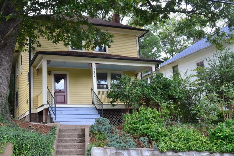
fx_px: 266
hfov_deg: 47.1
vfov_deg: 32.6
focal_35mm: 41
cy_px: 86
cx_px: 91
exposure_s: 1/60
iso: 400
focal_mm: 22
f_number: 8
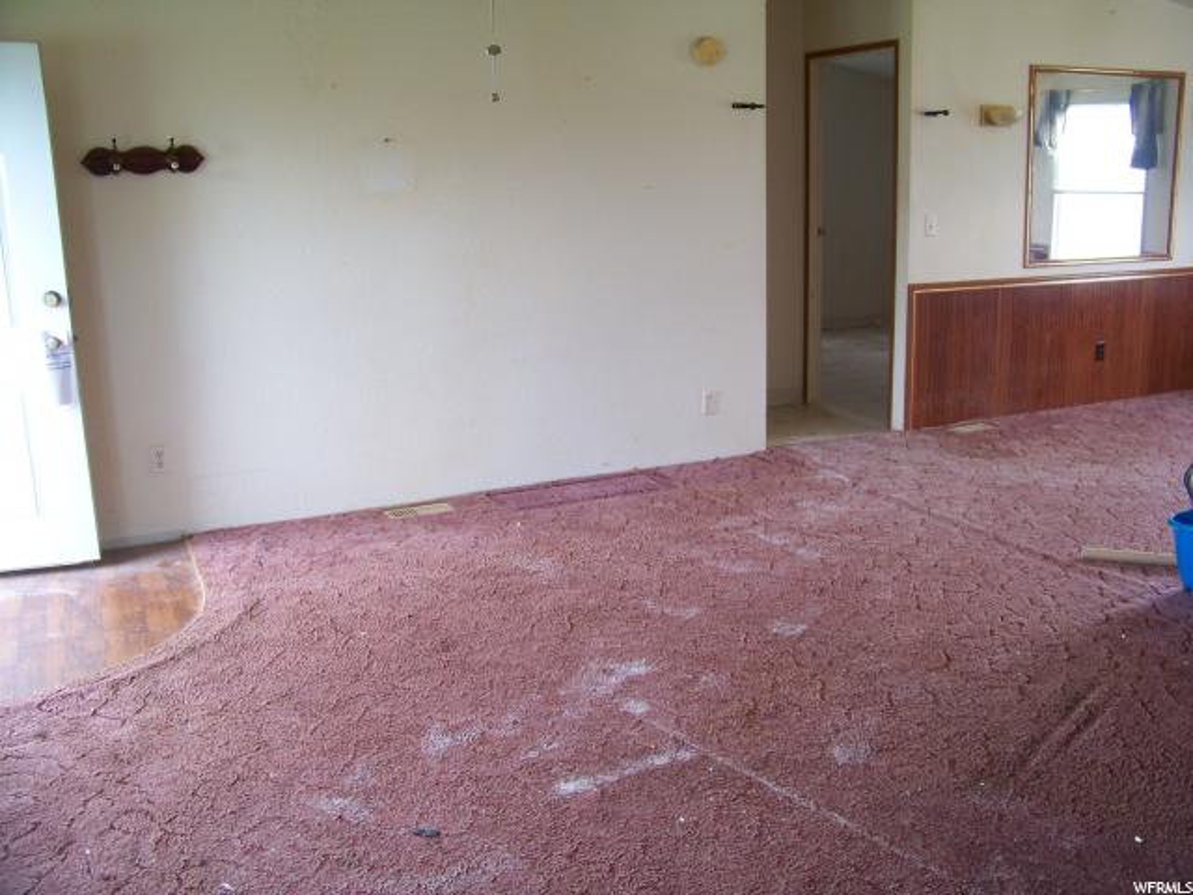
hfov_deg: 55.4
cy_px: 448
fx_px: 1137
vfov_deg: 42.9
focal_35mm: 33
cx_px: 596
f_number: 2.8
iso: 80
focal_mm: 5.85
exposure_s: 1/30
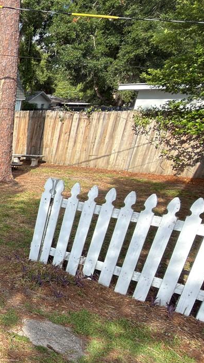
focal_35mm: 35
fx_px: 337
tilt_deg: -20.5
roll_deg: -0.1
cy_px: 227
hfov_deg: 22.3
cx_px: -151
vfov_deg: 56.0
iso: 20
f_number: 2.2
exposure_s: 1/251
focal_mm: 2.22
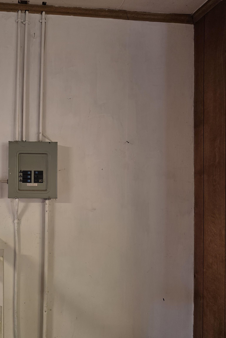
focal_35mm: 32
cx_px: 35
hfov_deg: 39.0
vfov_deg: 58.7
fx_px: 301
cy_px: 169
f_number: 1.4
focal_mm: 6.5
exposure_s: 1/120
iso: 125
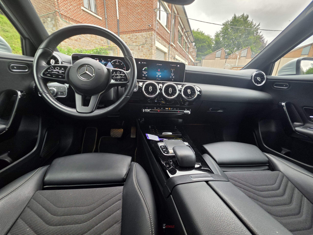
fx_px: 118
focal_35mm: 13
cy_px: 118
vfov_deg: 89.9
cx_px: 156
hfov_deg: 106.2
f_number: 1.9
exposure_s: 1/120
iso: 50
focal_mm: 2.2
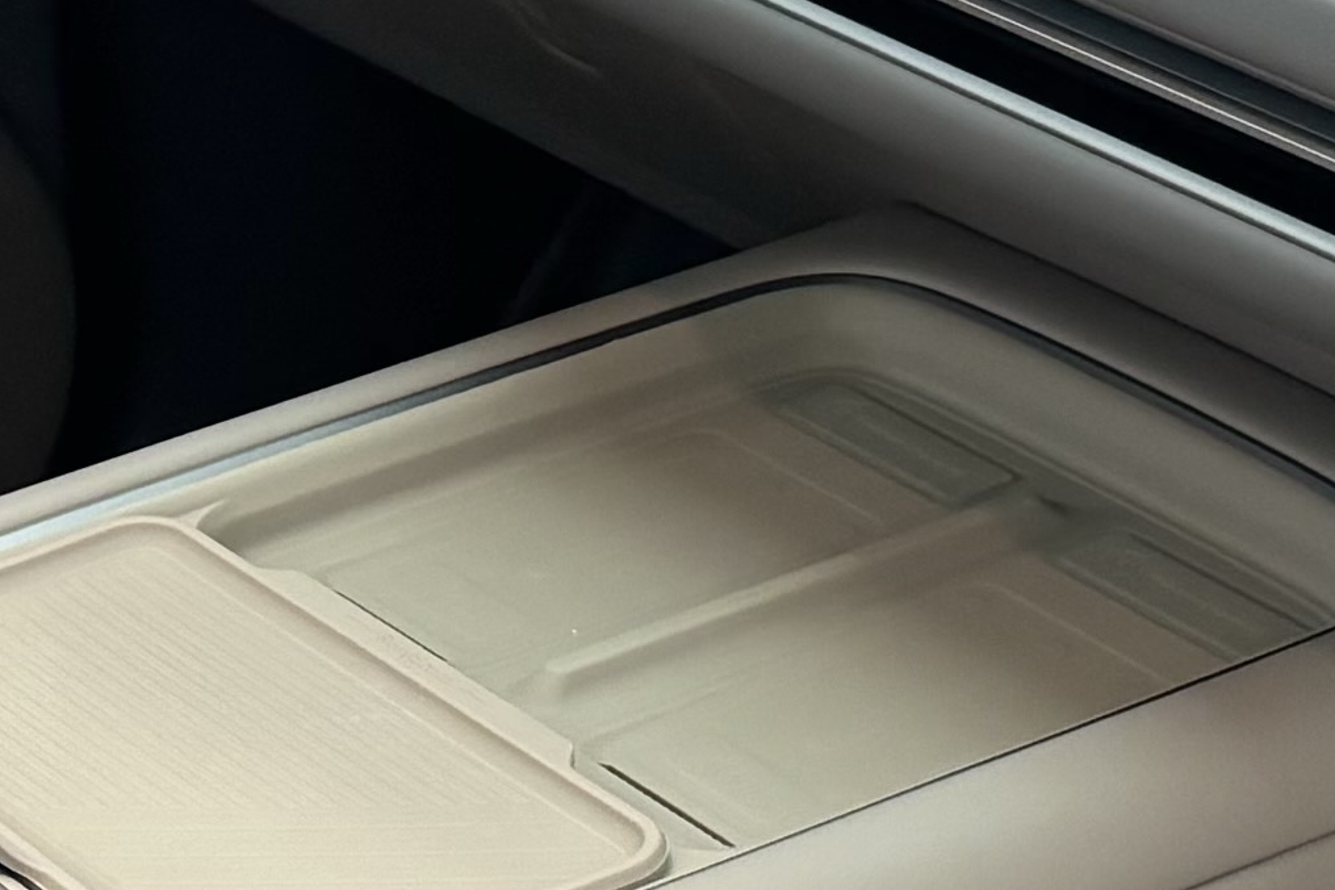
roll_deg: +2.1
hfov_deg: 13.5
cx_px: 844
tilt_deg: -19.8
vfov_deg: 8.9
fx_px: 5635
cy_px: -272
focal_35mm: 152
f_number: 1.6
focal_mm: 5.96
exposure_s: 1/50
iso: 125
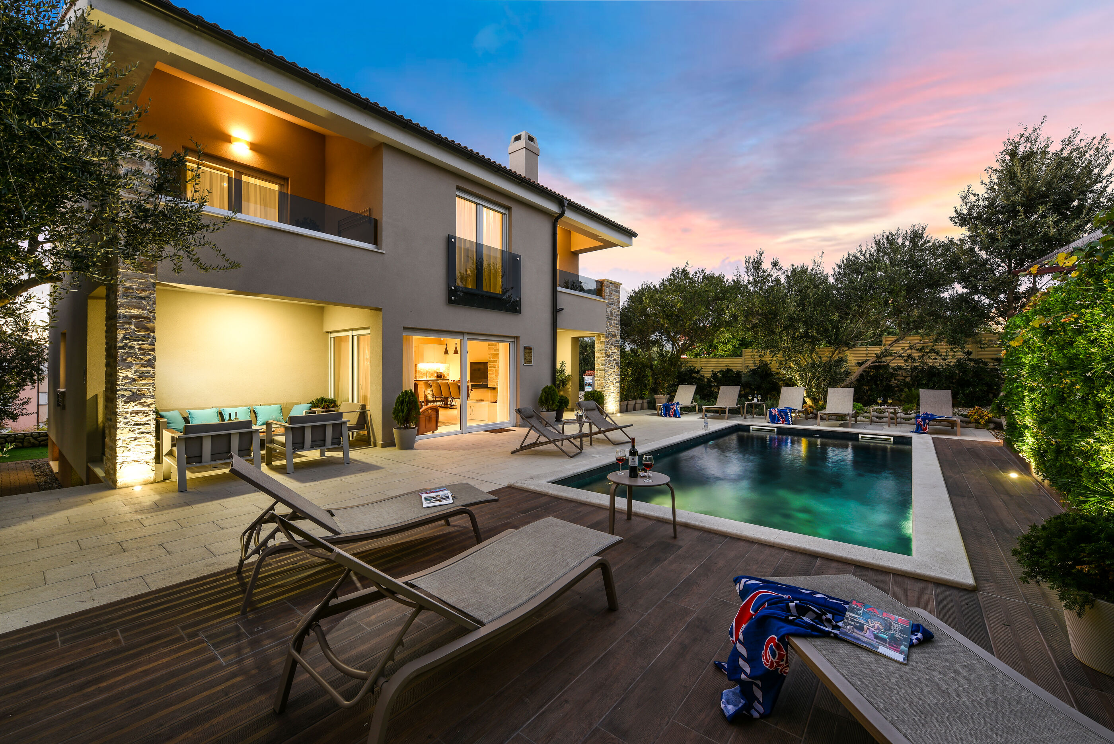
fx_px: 433
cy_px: 372
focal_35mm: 14
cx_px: 557
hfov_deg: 104.2
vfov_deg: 81.3
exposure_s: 5
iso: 64
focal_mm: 14
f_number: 9
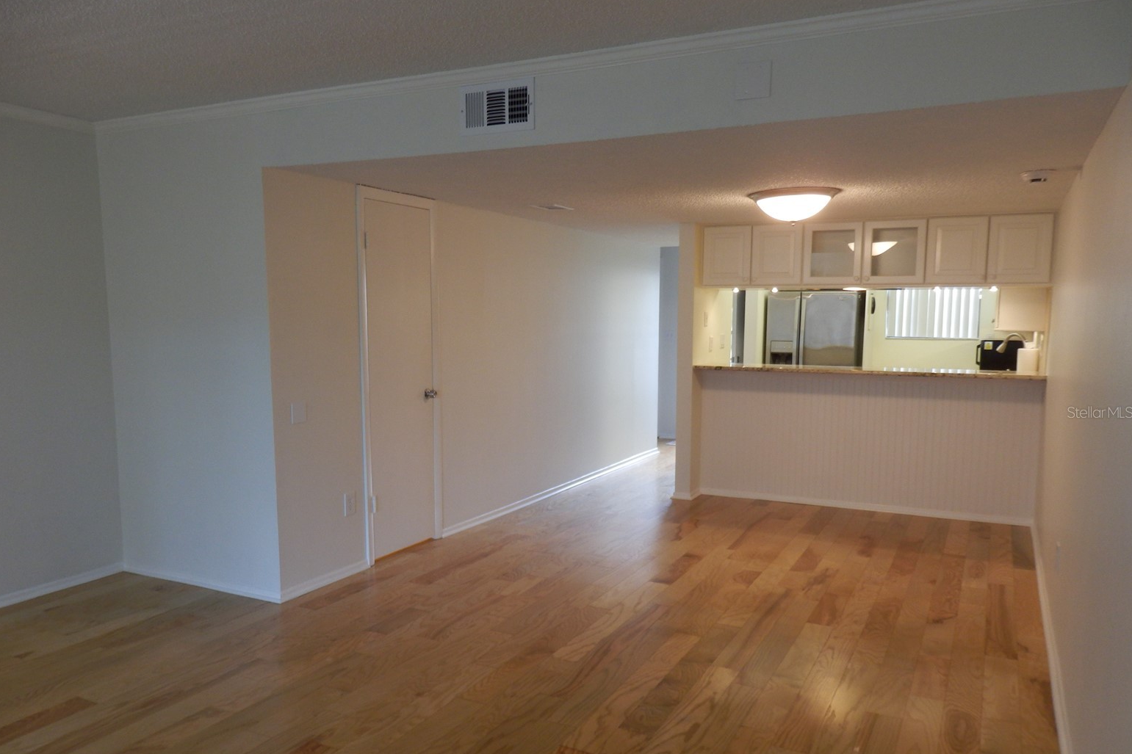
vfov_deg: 47.9
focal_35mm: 27
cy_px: 412
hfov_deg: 67.4
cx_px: 549
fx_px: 849
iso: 125
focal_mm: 4.5
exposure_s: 1/30
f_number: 3
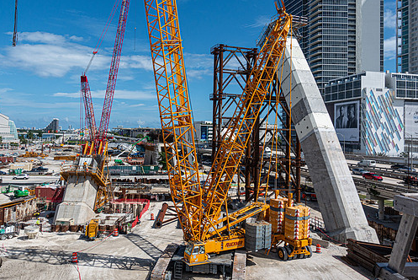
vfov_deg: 46.3
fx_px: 325
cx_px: 193
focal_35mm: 28
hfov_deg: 65.3
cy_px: 122
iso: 125
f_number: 4
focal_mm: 8.8
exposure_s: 1/250
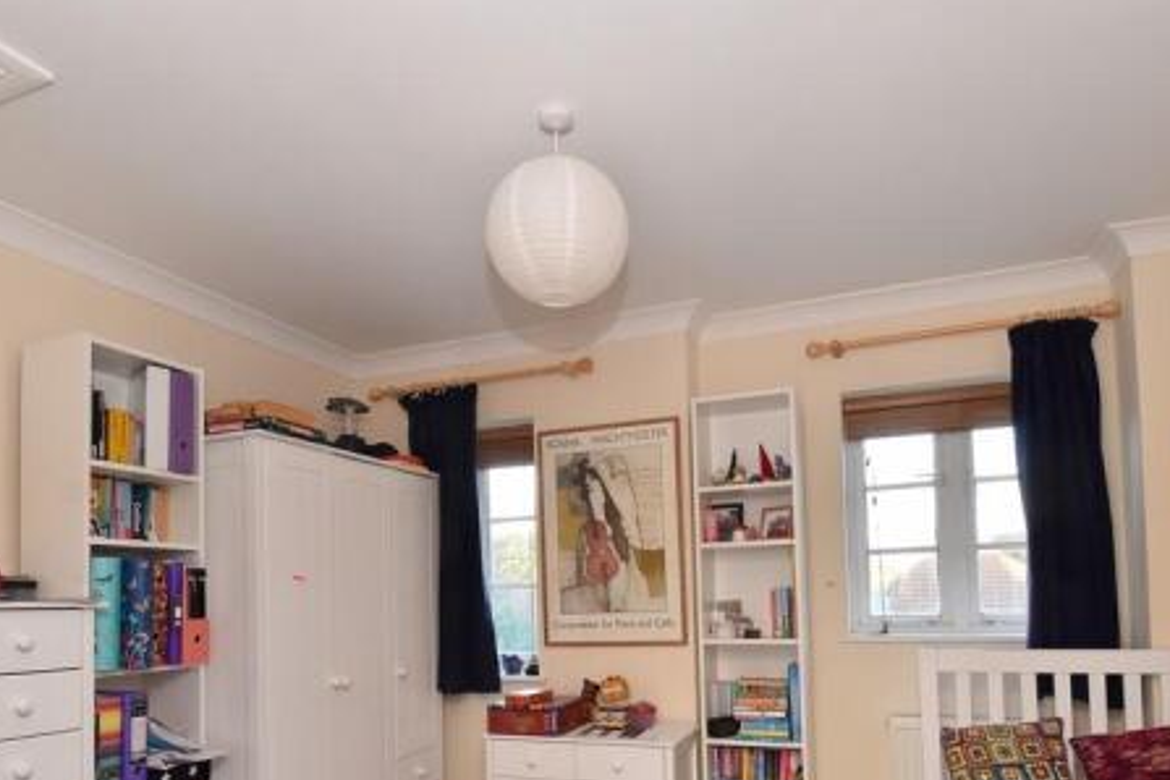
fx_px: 715
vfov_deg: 55.3
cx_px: 586
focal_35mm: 22
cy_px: 556
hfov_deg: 78.6
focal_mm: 10
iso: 560
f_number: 8
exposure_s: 1/30
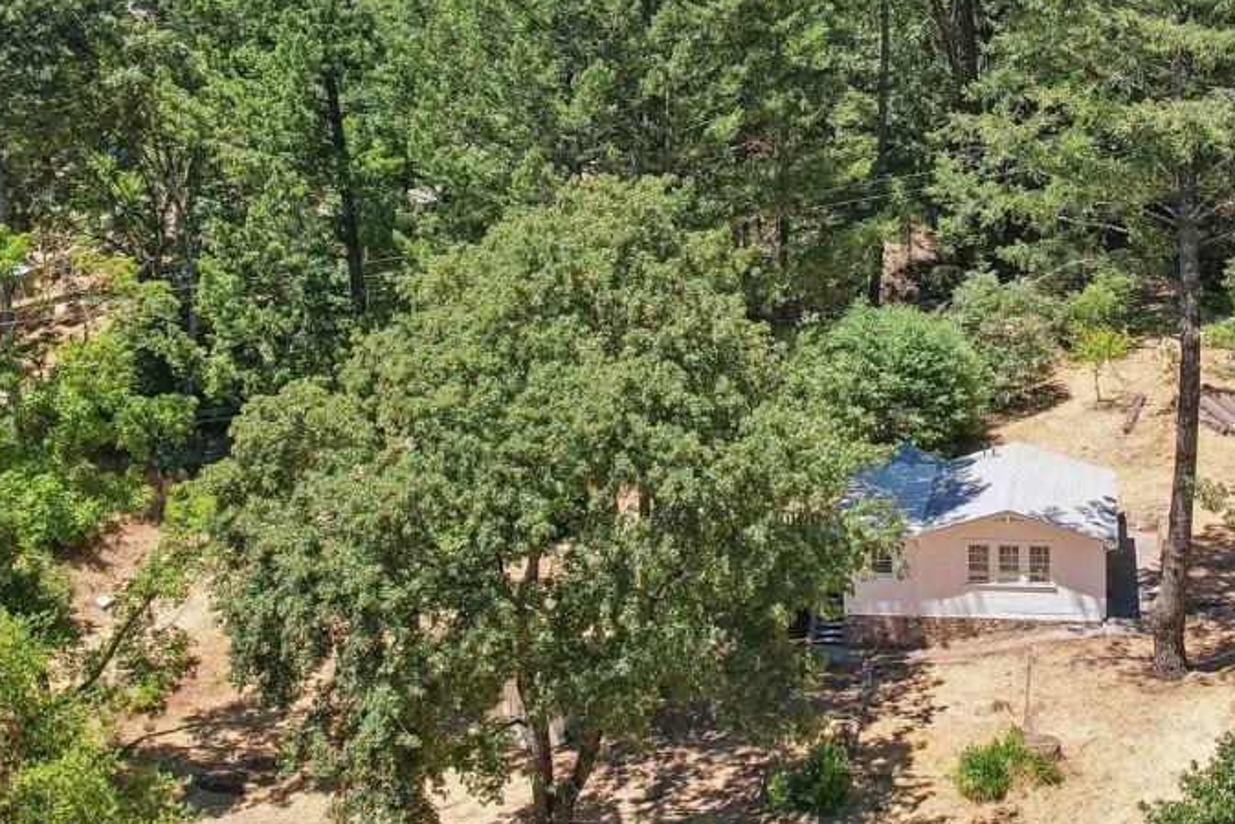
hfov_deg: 39.5
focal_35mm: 49
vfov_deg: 27.2
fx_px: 1681
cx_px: 888
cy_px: 223
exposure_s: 1/800
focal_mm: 8.4
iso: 100
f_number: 2.8
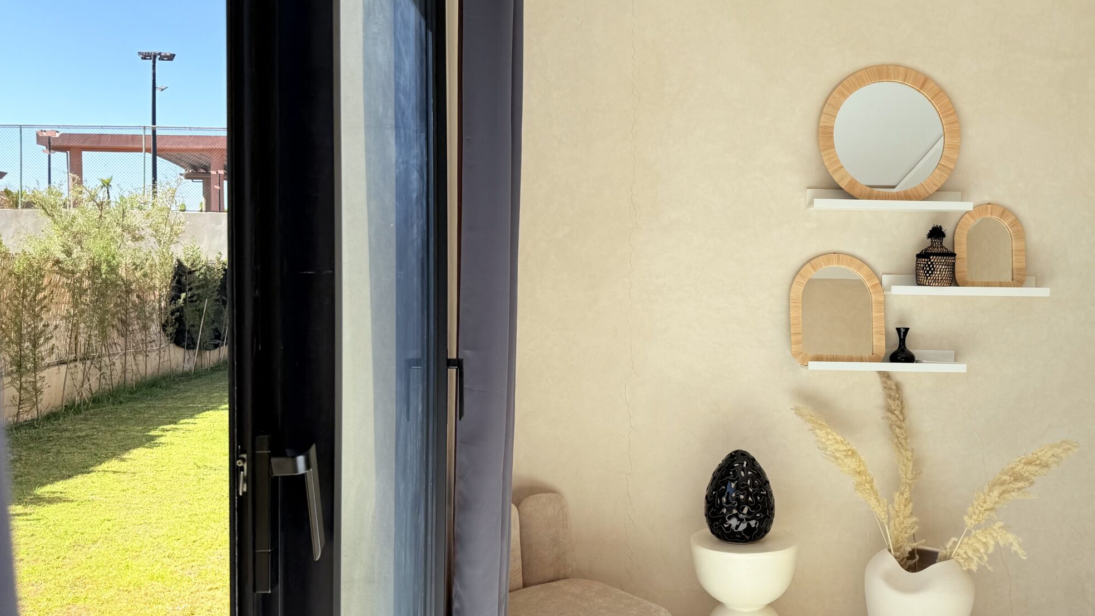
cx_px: 647
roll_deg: -0.5
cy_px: 317
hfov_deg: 57.7
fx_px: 987
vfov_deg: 34.6
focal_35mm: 34
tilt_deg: -1.2
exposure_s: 1/1812
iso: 80
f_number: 1.78
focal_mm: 6.76
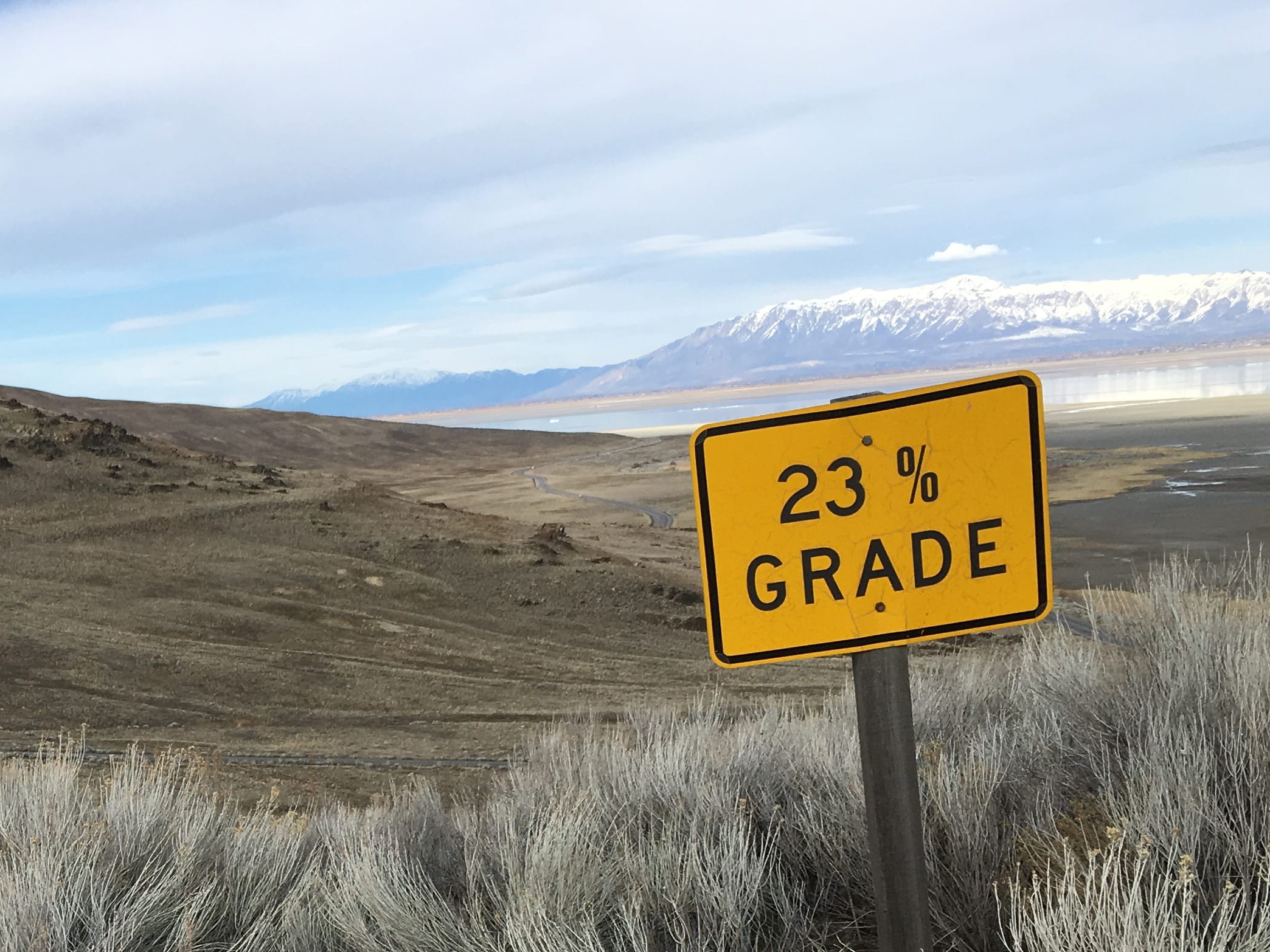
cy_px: 900
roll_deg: +5.0
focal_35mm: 56
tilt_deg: -12.9
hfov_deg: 32.5
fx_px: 2055
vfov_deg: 25.1
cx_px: 110
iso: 25
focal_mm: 4.15
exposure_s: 1/1832
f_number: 2.2
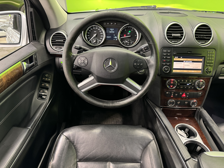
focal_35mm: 24
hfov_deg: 71.6
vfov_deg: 56.8
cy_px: 84
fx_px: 155
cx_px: 112
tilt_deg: -33.6
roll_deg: -0.8
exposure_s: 1/37
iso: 800
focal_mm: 6.76
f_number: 1.78
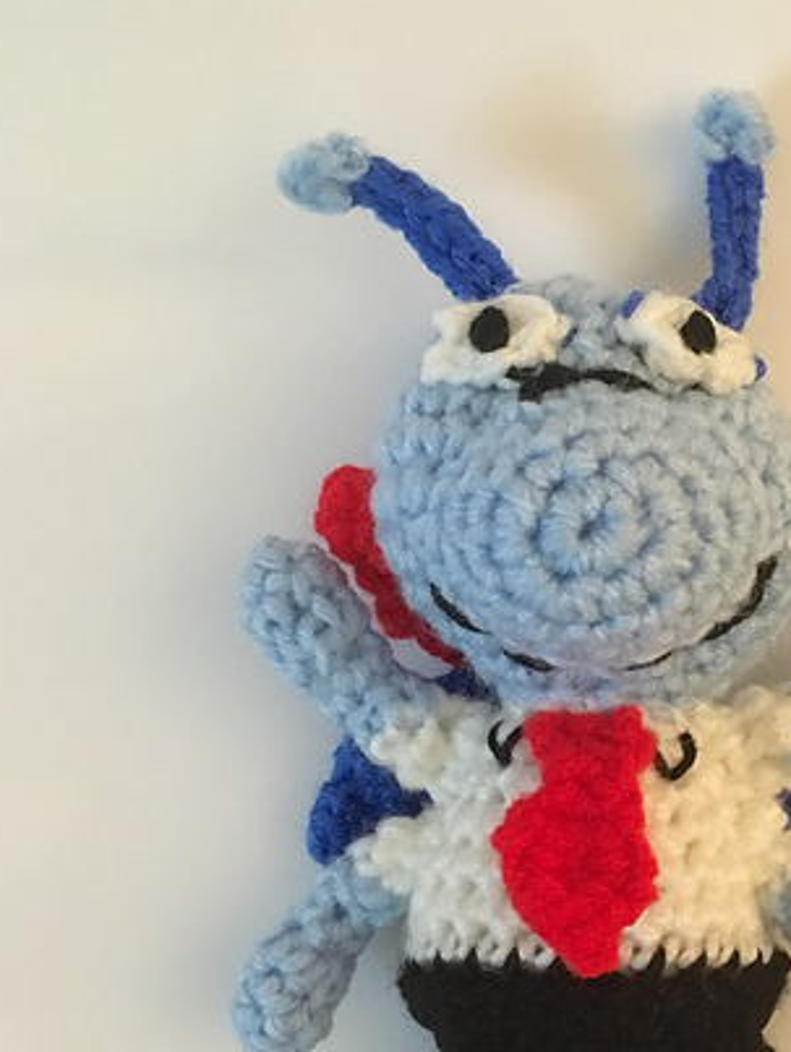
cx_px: 608
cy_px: 676
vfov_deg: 40.8
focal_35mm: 46
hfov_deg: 30.9
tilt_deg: -84.5
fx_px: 1399
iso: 320
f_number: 2.2
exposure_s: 1/15
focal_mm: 4.15
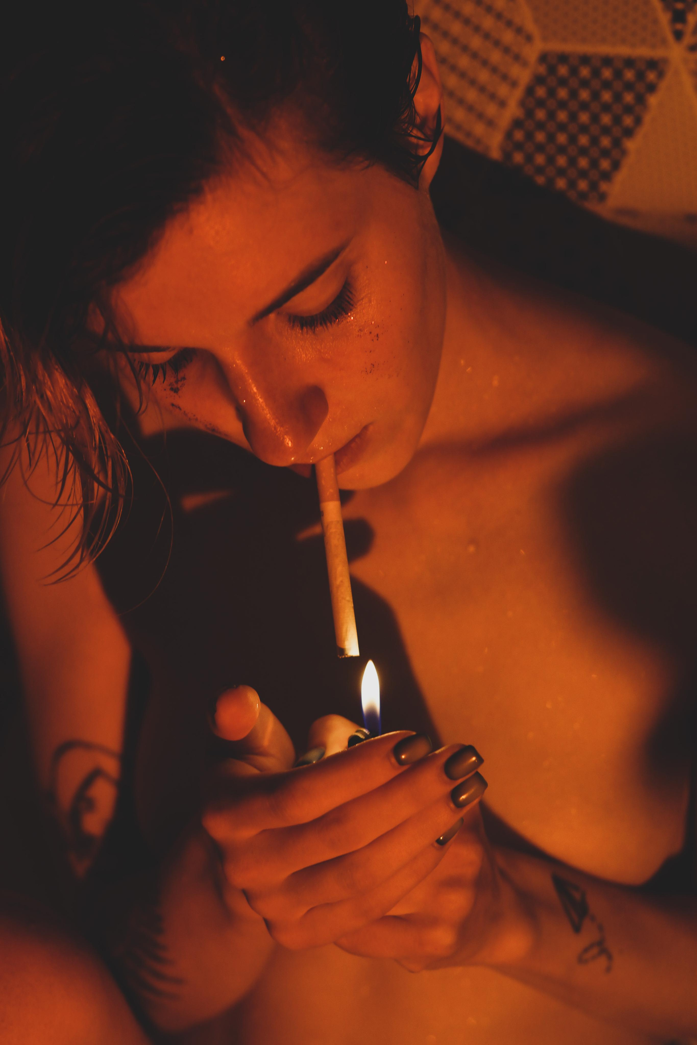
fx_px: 2178
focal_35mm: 75
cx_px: 348
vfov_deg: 27.0
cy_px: 522
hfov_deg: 18.2
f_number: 2.5
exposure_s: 1/80
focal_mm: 50
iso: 400
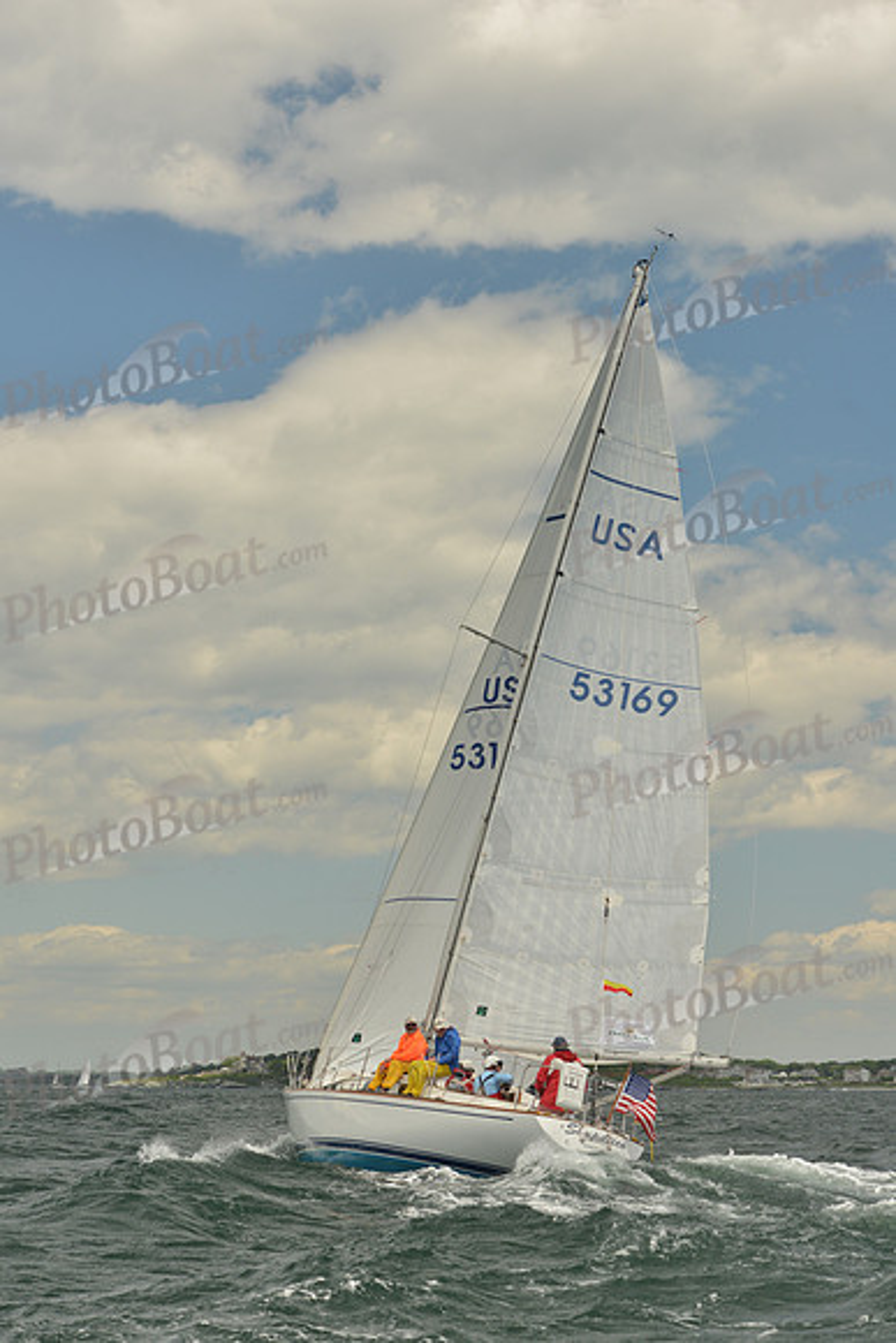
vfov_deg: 27.0
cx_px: 448
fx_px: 2798
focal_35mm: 75
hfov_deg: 18.2
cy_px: 672
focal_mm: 75
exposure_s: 1/800
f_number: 6.3
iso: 400
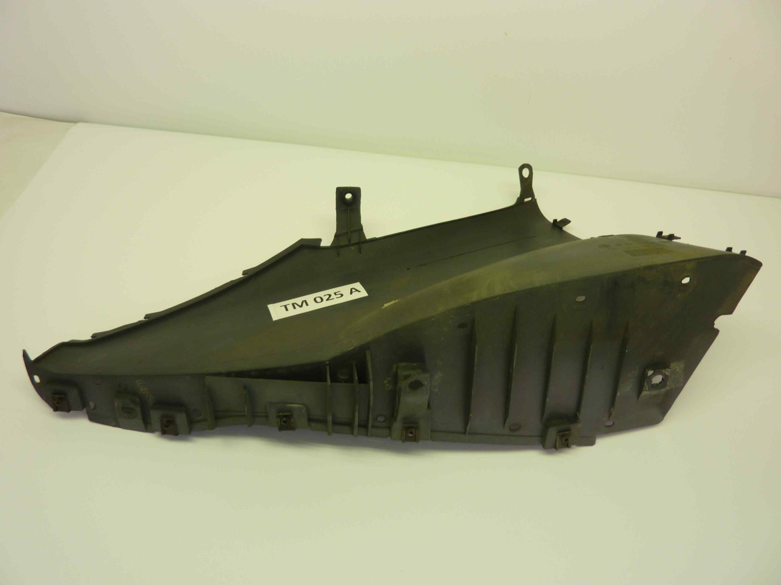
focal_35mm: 25
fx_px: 564
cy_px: 292
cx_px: 390
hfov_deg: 69.4
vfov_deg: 54.9
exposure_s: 1/40
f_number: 3.3
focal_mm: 4.1
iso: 80
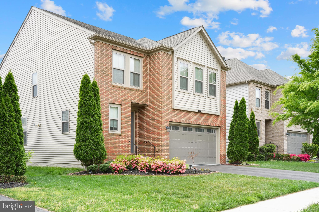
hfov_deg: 54.4
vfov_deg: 37.8
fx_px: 310
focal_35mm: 35
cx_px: 160
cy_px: 106
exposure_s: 1/100
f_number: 8
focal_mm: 35
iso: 250
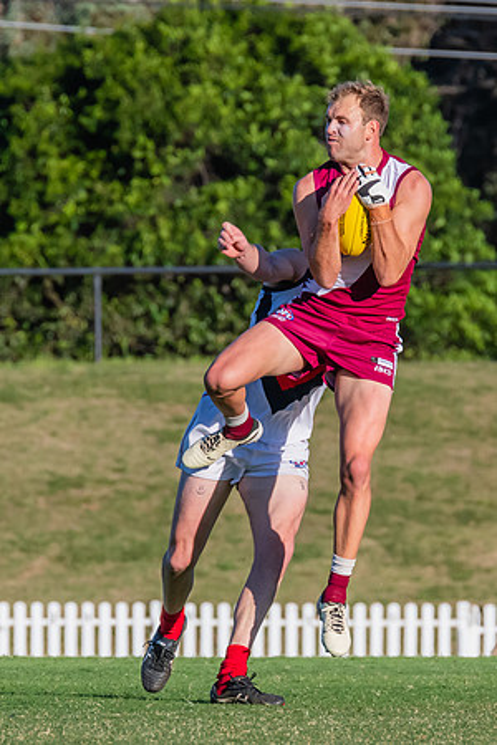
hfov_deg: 1.4
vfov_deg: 2.1
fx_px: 20285
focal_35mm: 980
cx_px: 273
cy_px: 306
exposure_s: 1/1250
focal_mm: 420
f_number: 13
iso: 800
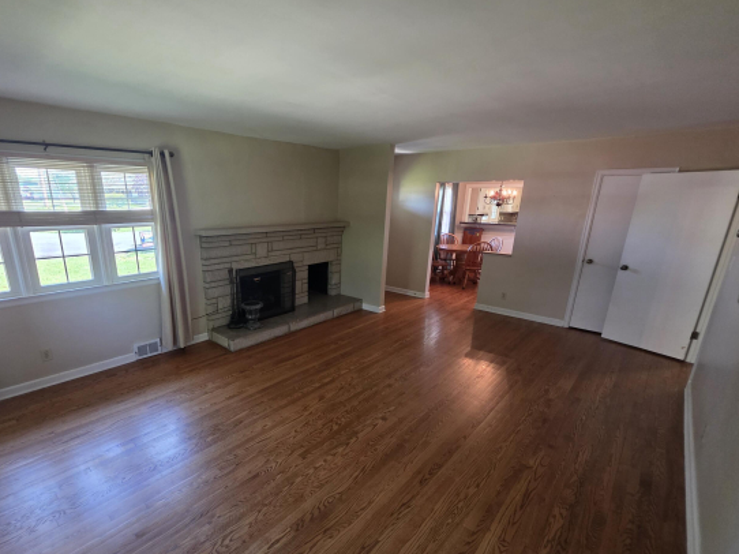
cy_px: 303
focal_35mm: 16
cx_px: 310
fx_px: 341
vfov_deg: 77.9
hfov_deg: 93.7
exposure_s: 1/60
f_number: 1.9
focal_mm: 2.2
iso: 400
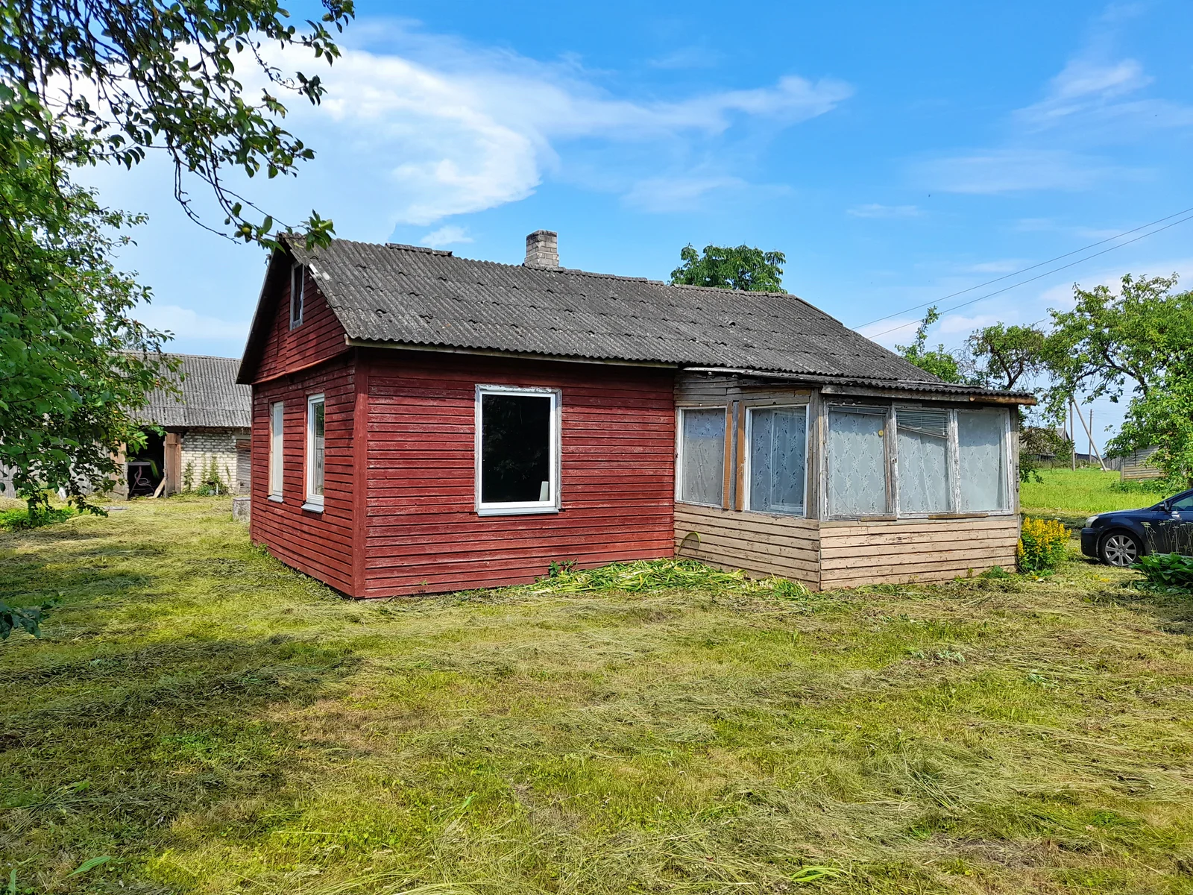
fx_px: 862
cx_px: 596
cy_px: 448
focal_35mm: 25
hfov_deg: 69.4
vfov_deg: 54.9
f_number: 2
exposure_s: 1/597
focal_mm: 4.6
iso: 20
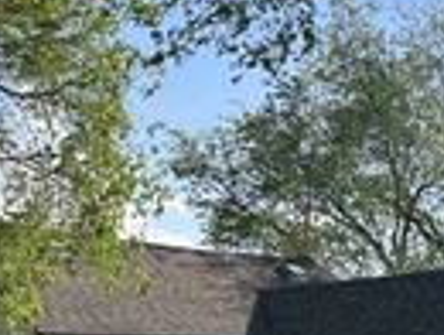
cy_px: 316
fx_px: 1285
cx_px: 171
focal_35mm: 100
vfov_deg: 14.6
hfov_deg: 19.6
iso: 50
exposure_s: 1/3257
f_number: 1.5
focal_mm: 5.7
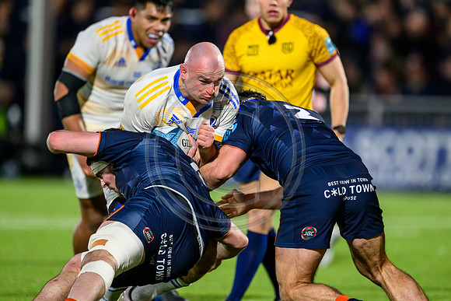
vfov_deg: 2.5
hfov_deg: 3.7
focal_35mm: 560
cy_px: 150
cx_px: 226
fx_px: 7017
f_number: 4
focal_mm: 560
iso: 6400
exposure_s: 1/1000
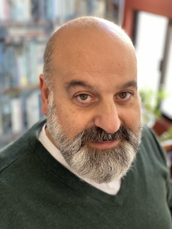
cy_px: 114
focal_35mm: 52
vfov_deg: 36.8
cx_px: 86
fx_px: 345
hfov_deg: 28.0
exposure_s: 1/76
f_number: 2
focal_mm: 6
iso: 250
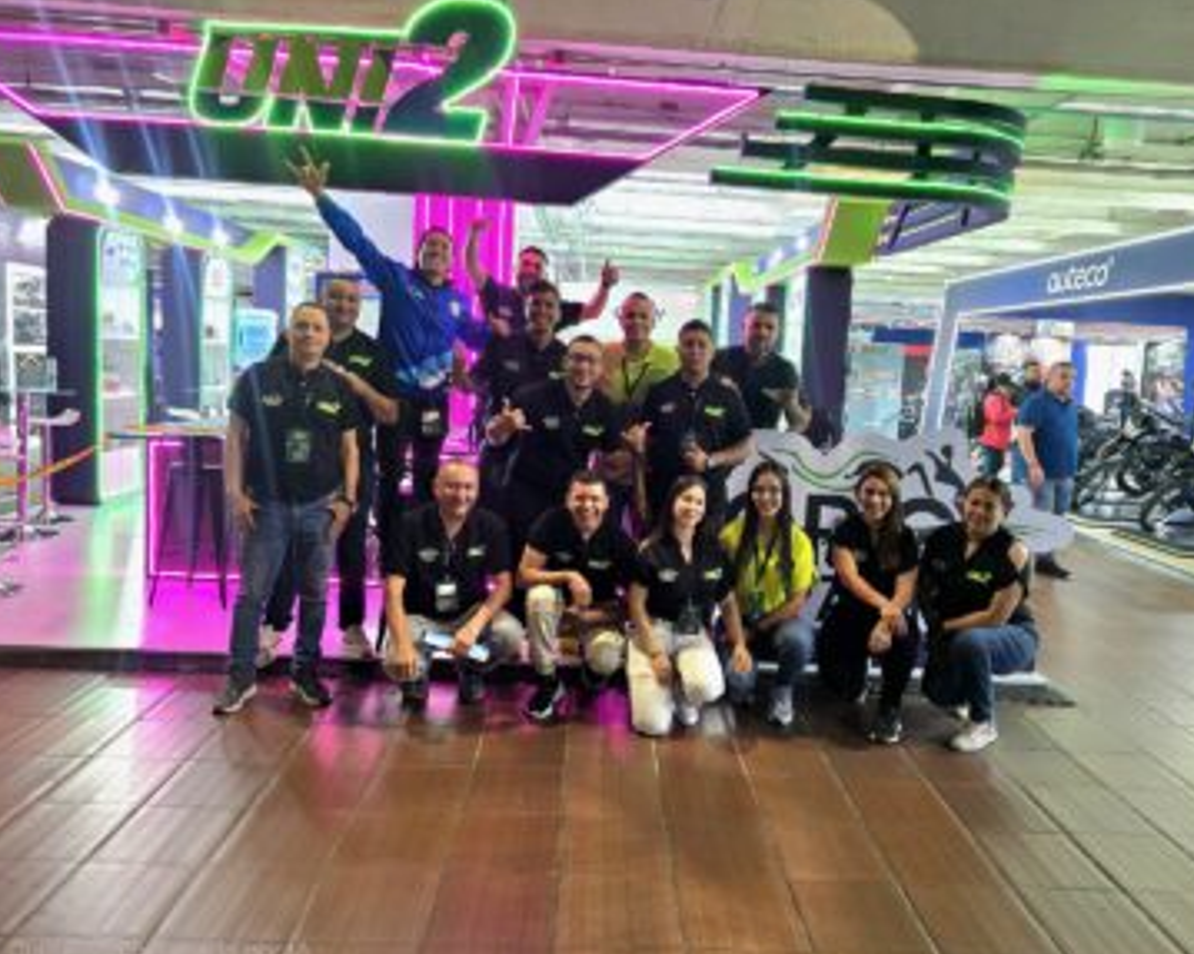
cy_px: 479
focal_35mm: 25
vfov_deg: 56.8
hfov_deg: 68.1
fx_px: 883
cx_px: 625
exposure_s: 1/120
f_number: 1.7
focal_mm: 6.3
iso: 400
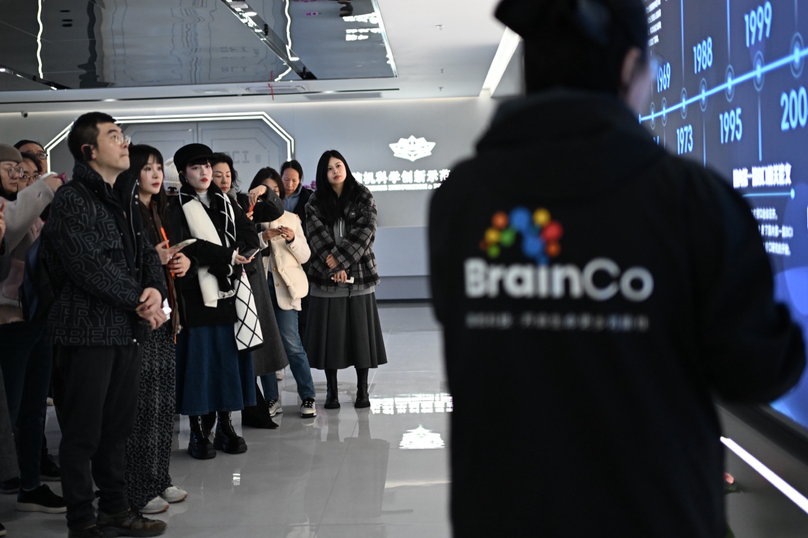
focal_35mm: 50
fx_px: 1122
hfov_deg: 39.6
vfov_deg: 26.9
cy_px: 223
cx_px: 372
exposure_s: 1/800
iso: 2000
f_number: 2
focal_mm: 40
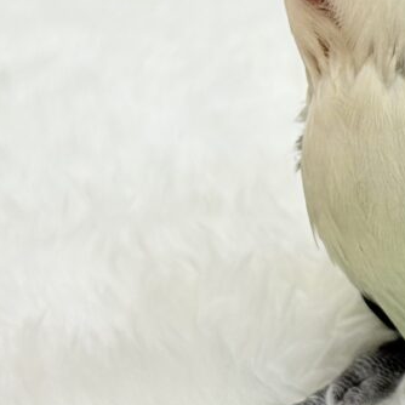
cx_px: 606
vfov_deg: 10.6
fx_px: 2184
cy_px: 147
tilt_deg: -21.9
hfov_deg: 10.2
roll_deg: +2.6
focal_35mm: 165
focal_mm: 5.96
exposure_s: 1/100
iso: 64
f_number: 1.6
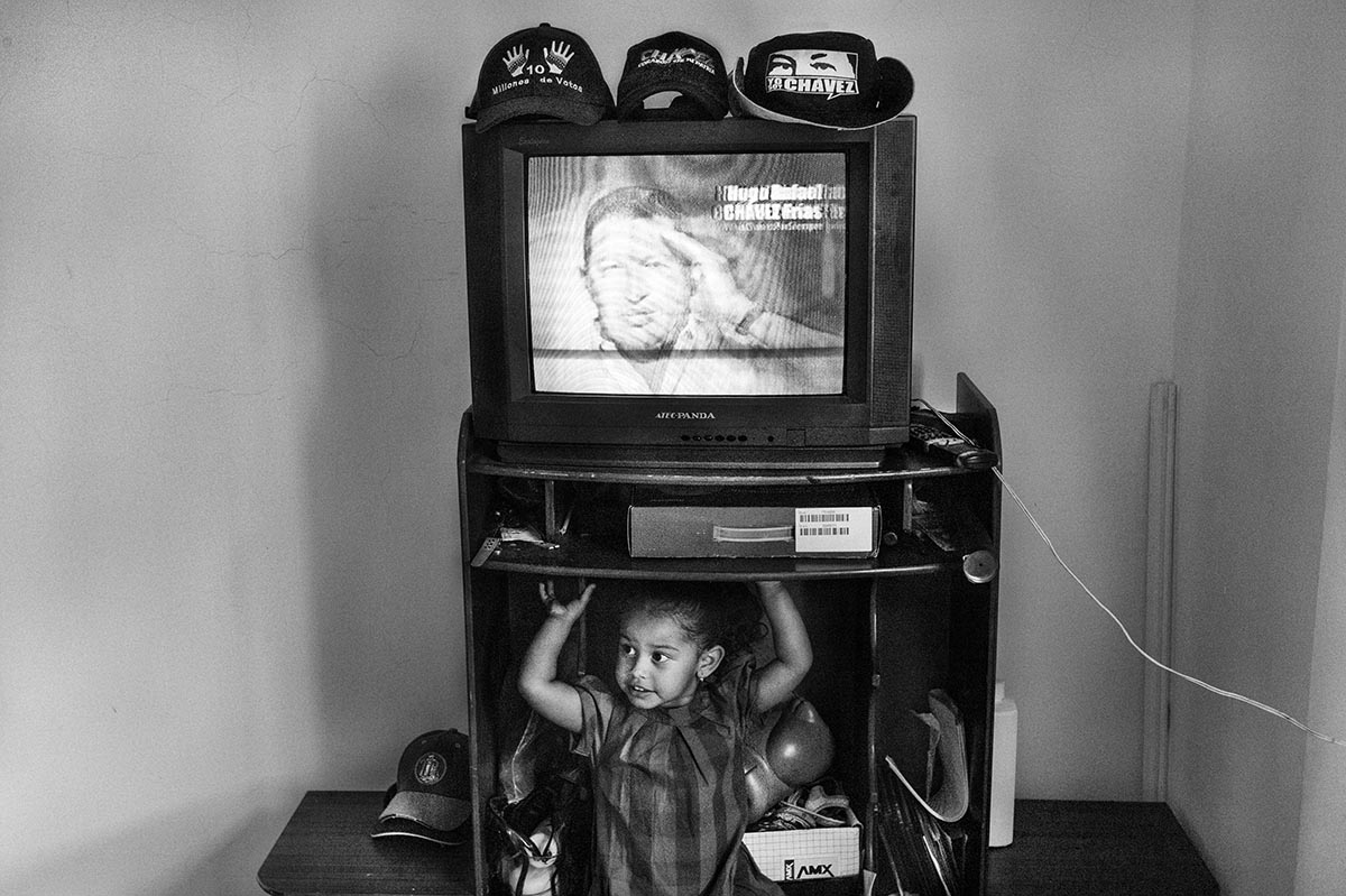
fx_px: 1308
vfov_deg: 37.8
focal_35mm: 35
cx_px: 673
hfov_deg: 54.5
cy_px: 448
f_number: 8
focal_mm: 35
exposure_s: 1/60
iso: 800
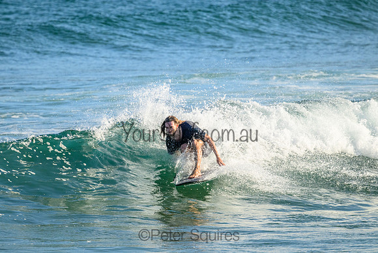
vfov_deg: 1.7
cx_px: 189
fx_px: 8402
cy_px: 126
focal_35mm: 800
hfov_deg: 2.6
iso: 1800
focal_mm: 800
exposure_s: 1/2000
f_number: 11
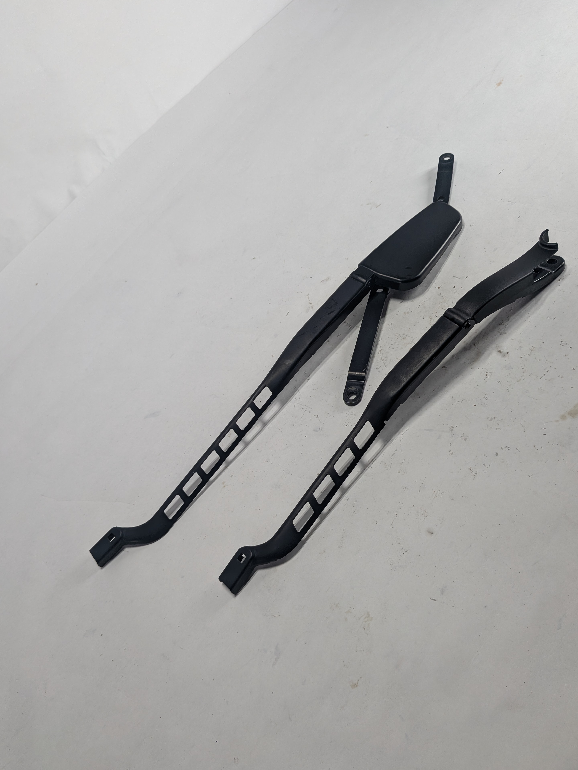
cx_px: 291
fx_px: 557
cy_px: 398
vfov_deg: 69.4
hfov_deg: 54.9
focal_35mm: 25
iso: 41
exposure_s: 1/553
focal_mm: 4.53
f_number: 1.7
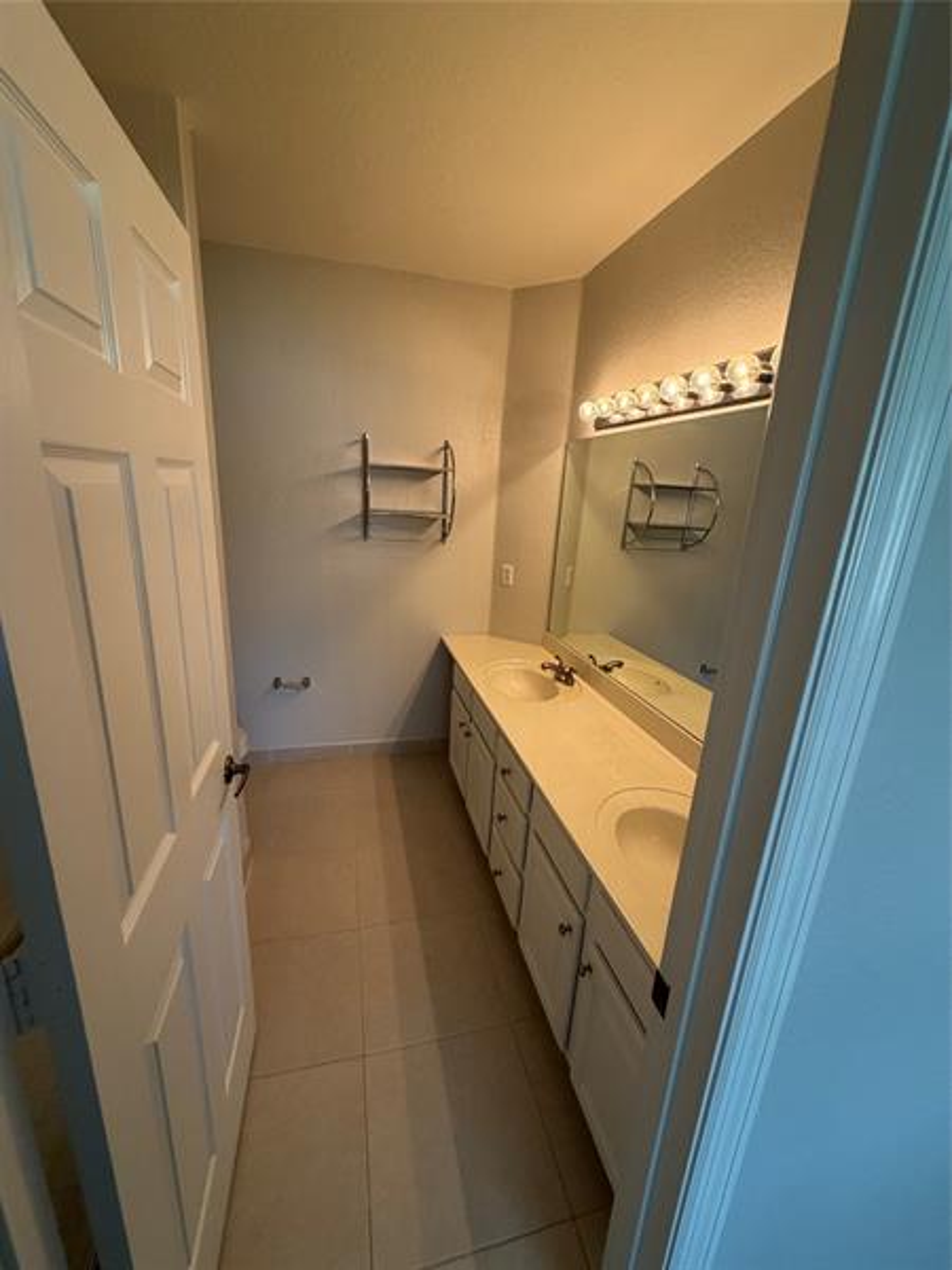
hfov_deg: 85.7
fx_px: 513
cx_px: 476
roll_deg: -3.2
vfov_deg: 102.1
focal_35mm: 14
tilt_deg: -15.5
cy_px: 635
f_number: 2.2
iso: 250
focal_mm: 2.22
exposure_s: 1/121
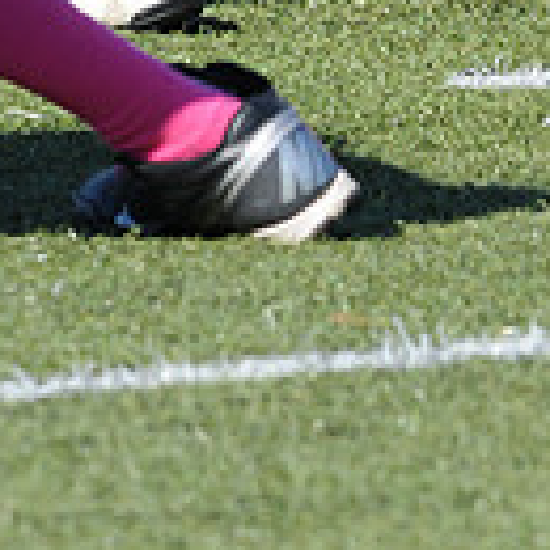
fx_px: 30541
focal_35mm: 1699
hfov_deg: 1.0
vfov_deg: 1.0
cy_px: -571
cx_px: 455
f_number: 7.1
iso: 200
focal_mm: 300
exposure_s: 1/500
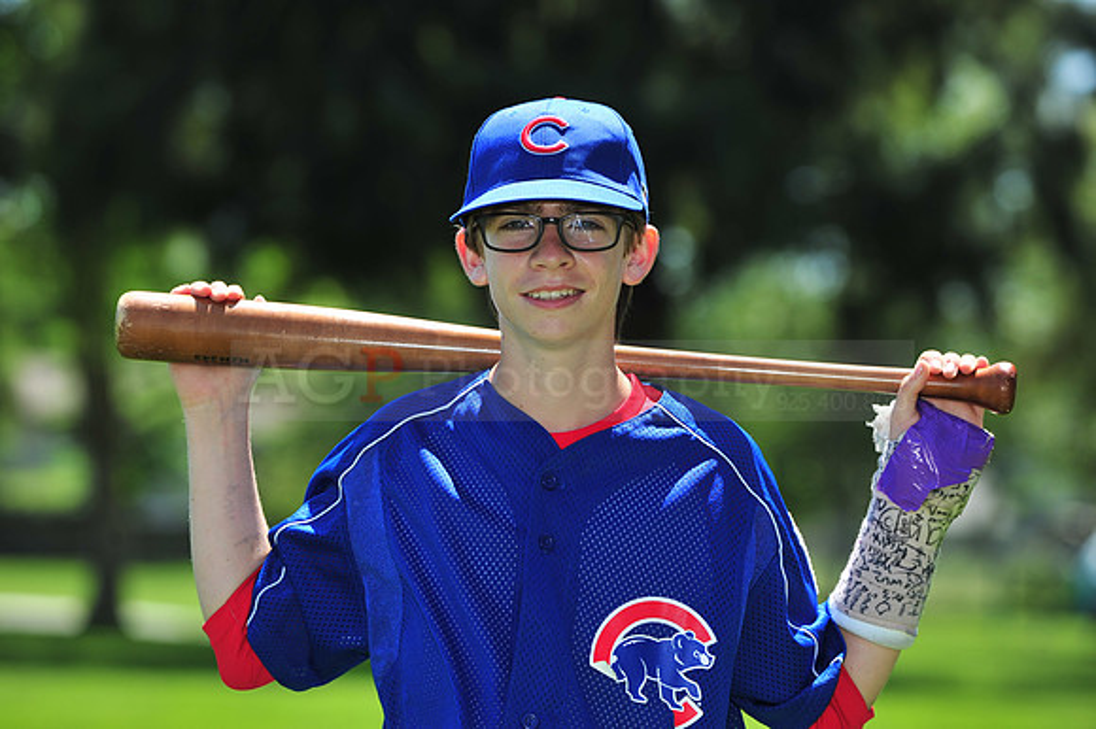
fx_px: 5629
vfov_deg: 7.4
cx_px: 548
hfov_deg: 11.1
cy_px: 364
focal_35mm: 185
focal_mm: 185
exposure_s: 1/640
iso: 200
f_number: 5.6
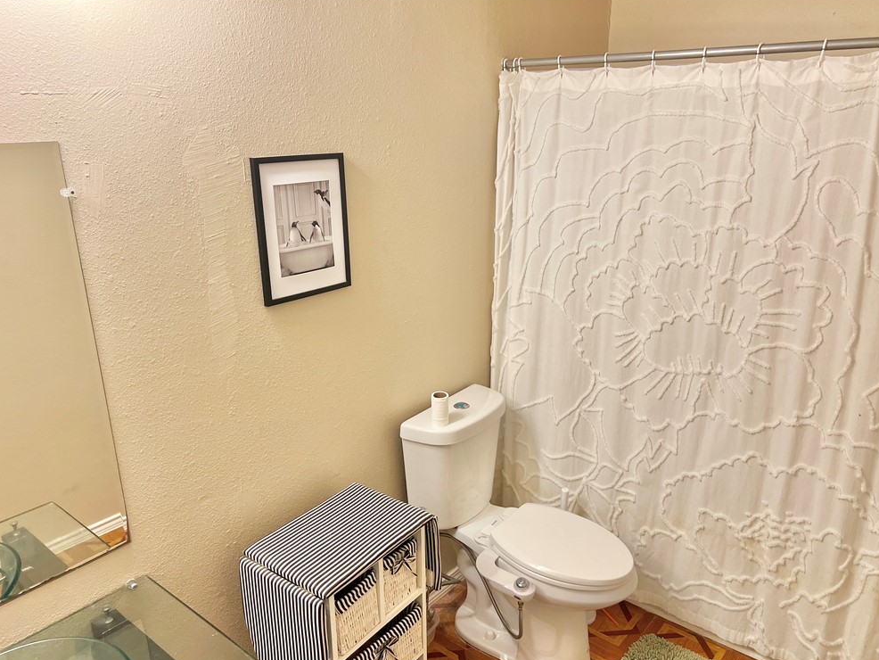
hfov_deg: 65.3
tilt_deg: -18.2
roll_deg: +1.2
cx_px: 440
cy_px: 336
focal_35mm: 27
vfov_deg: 51.4
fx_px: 686
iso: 125
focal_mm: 5.7
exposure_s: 1/120
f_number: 1.5
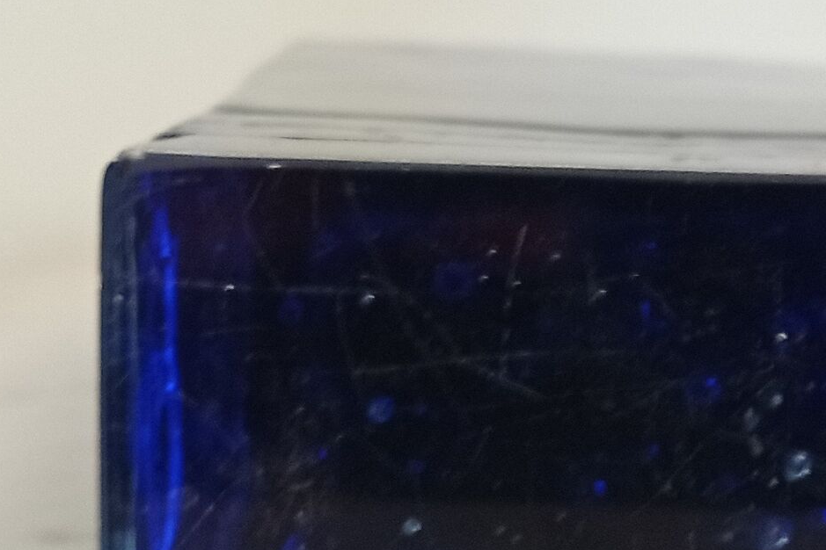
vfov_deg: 11.1
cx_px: 552
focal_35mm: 124
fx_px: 2845
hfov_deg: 16.5
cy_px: 228
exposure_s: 1/33.3
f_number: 1.79
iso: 208
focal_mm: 4.7
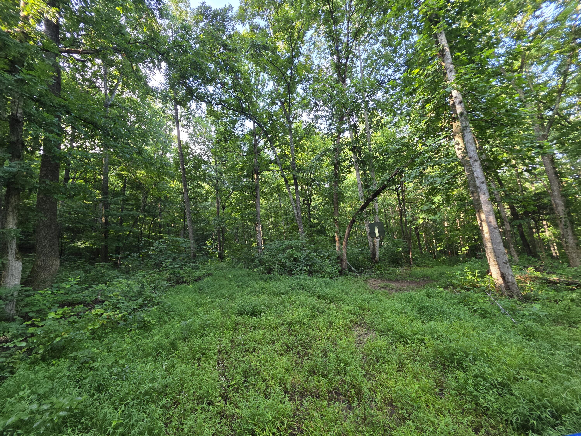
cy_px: 218
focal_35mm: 13
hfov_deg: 106.2
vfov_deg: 89.9
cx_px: 290
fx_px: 218
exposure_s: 1/120
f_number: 1.9
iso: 80
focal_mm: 2.2
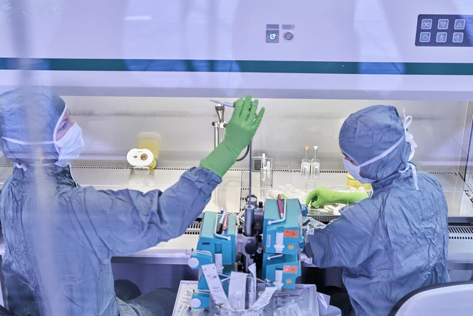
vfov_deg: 27.0
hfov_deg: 39.6
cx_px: 236
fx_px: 657
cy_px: 158
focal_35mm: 50
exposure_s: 1/160
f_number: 3.5
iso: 800
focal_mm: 50
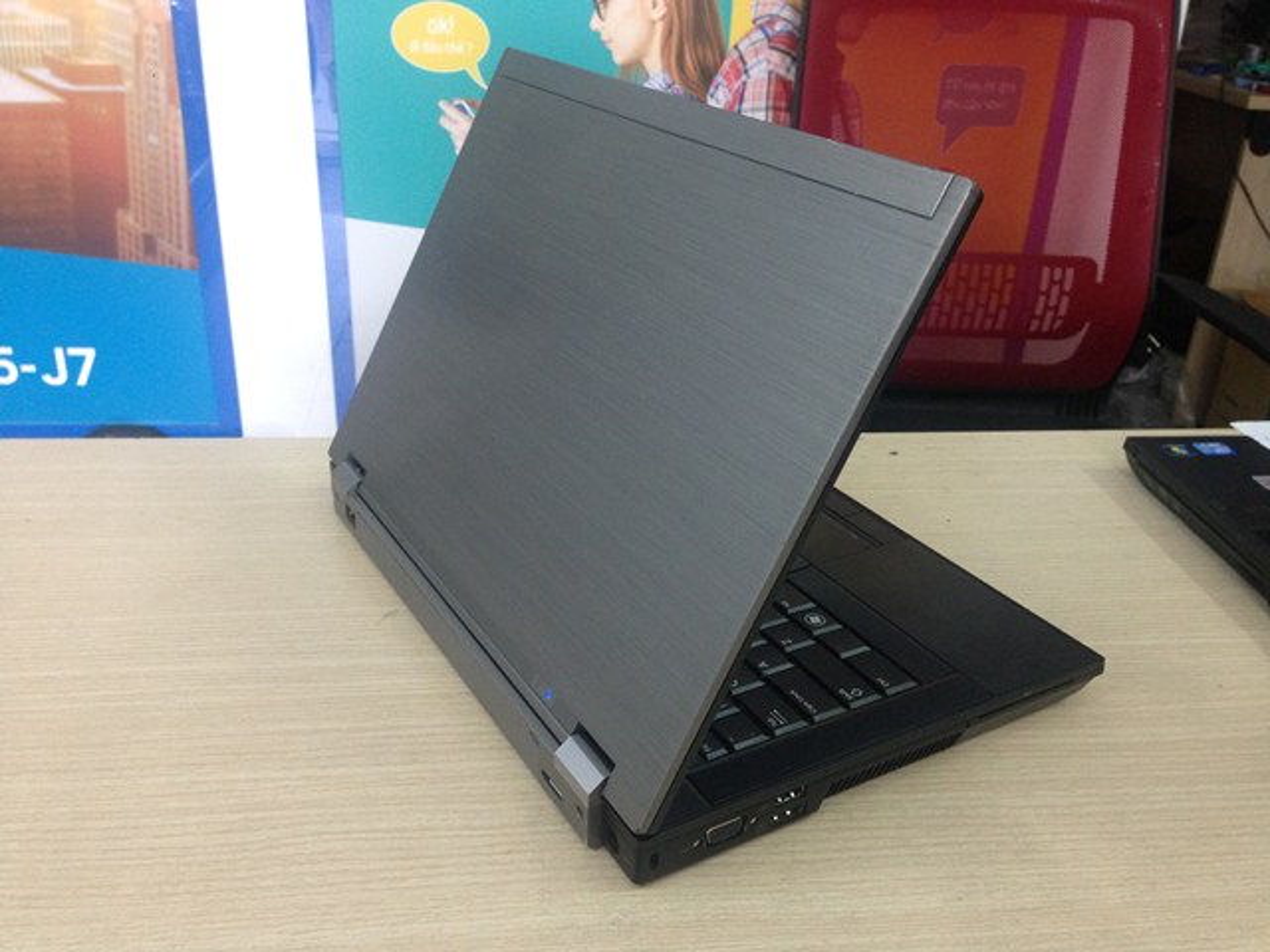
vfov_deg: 42.9
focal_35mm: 33
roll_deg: -1.6
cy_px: 476
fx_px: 1211
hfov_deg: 55.4
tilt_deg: -26.3
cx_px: 635
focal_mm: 4.12
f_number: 2.4
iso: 160
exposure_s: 1/20
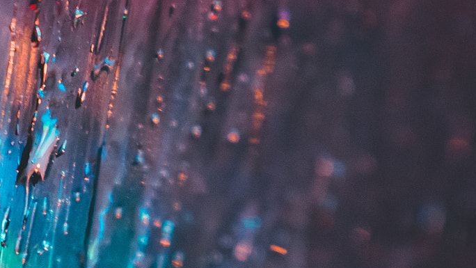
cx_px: 45
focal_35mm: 202
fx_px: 2553
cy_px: 237
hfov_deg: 10.6
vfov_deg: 6.0
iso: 1000
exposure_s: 1/8
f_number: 5.6
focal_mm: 55
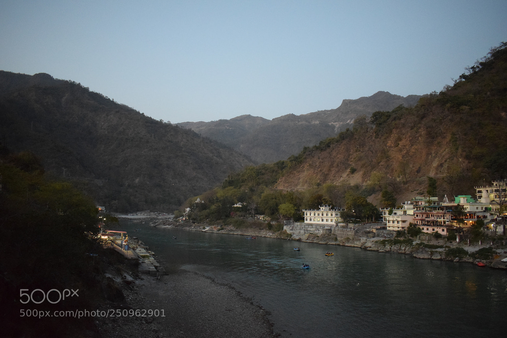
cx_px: 254
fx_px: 380
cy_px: 169
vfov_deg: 47.9
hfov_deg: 67.4
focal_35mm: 27
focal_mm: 18
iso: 4500
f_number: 3.5
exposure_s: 1/60
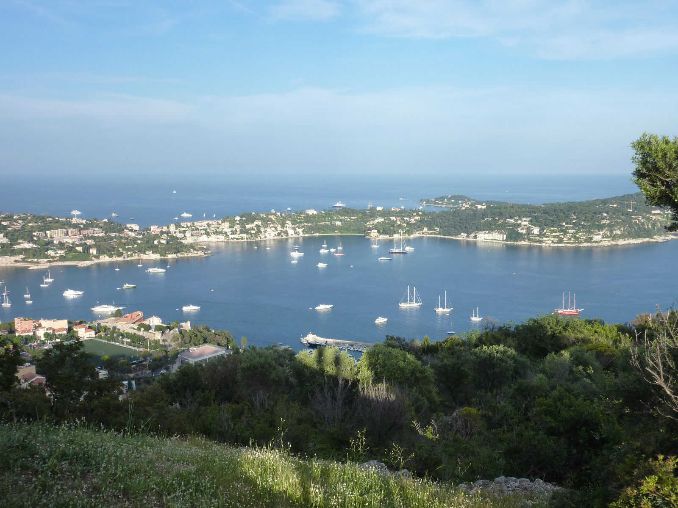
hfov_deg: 56.8
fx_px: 627
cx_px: 339
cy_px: 254
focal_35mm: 32
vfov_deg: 44.2
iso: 125
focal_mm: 5.3
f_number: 4
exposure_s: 1/500
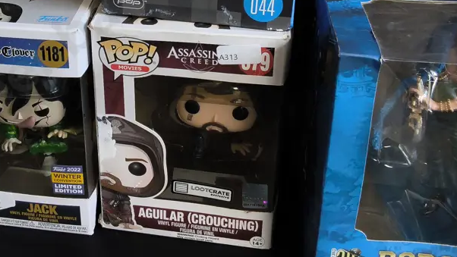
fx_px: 606
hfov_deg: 40.5
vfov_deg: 22.9
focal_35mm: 50
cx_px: 131
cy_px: -5
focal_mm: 2.87
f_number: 2
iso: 100
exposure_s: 1/100
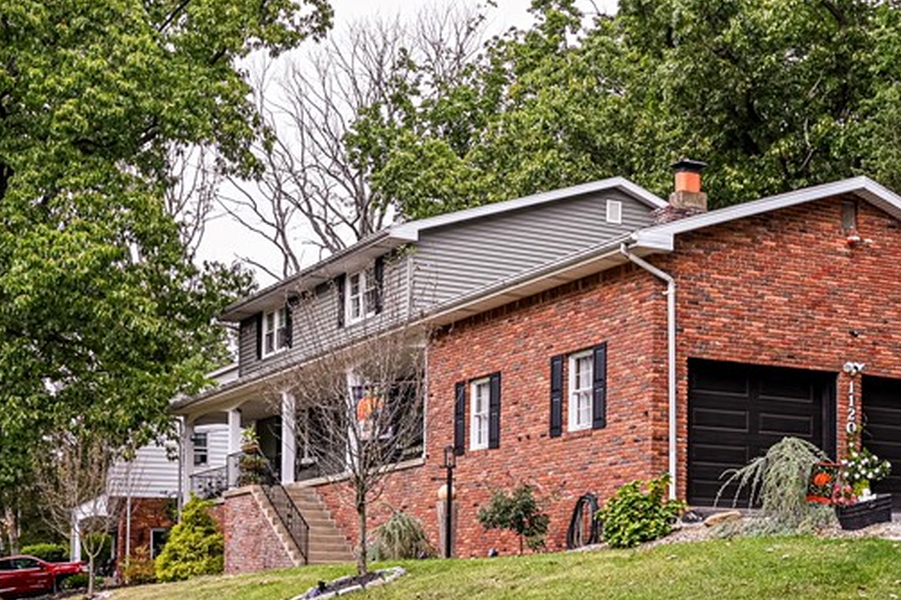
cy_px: 518
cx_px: 640
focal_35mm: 65
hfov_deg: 30.6
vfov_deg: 20.5
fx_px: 1626
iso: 200
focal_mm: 30
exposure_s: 1/250
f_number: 6.3
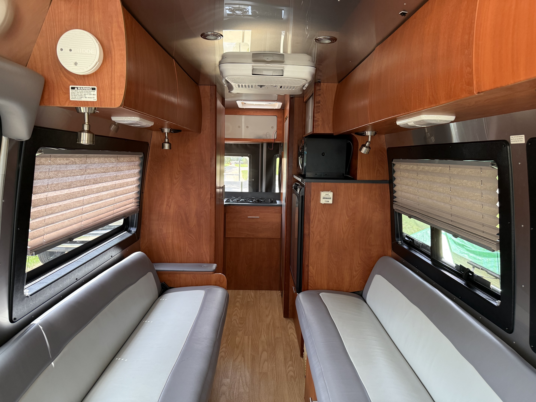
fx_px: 372
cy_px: 201
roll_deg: -0.5
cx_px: 268
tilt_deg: -11.5
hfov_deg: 71.6
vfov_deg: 56.8
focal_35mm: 24
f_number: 1.78
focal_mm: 6.76
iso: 250
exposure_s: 1/60
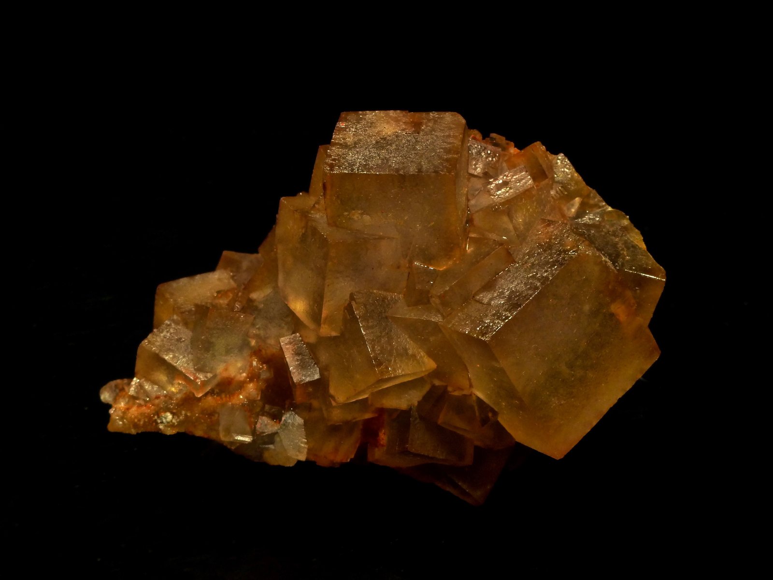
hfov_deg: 36.8
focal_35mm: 52
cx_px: 386
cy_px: 290
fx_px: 1161
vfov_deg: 28.0
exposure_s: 1/8
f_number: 8
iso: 400
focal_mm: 11.1
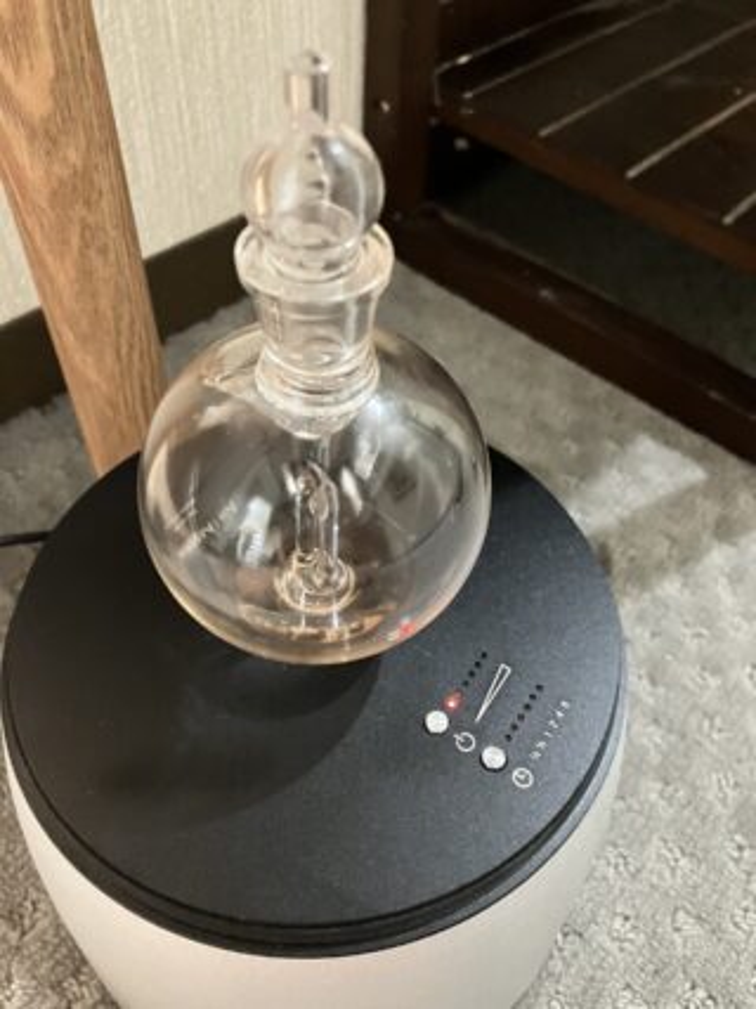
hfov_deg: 49.7
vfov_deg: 63.5
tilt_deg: -48.1
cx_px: 378
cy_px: 504
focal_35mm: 28
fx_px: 816
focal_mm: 3.99
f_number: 1.8
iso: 1250
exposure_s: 1/15
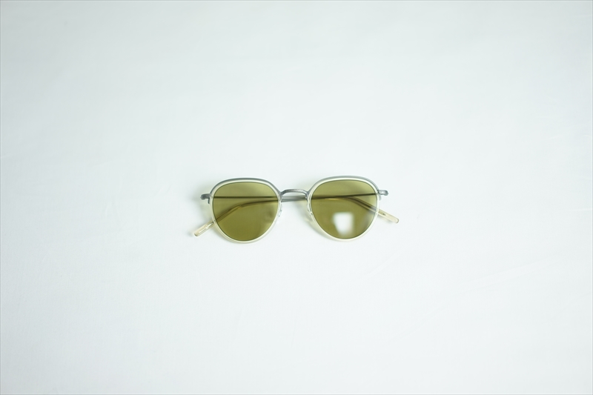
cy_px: 198
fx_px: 906
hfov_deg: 36.3
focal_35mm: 55
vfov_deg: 24.6
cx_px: 296
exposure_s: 1/125
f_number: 1.8
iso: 100
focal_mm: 55
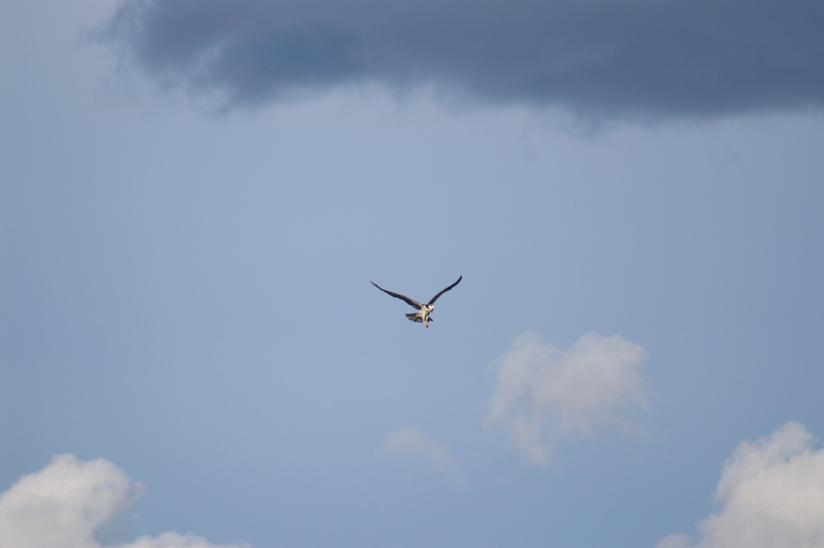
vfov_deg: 3.1
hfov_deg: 4.6
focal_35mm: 450
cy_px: 274
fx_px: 10291
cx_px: 412
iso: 200
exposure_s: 1/2000
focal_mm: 300
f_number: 5.6
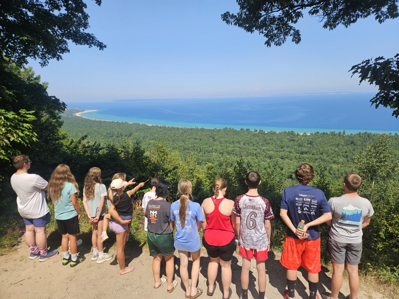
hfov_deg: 73.9
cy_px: 150
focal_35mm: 23
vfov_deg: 58.9
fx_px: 265
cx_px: 200
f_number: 1.8
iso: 25
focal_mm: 5.4
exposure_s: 1/1242
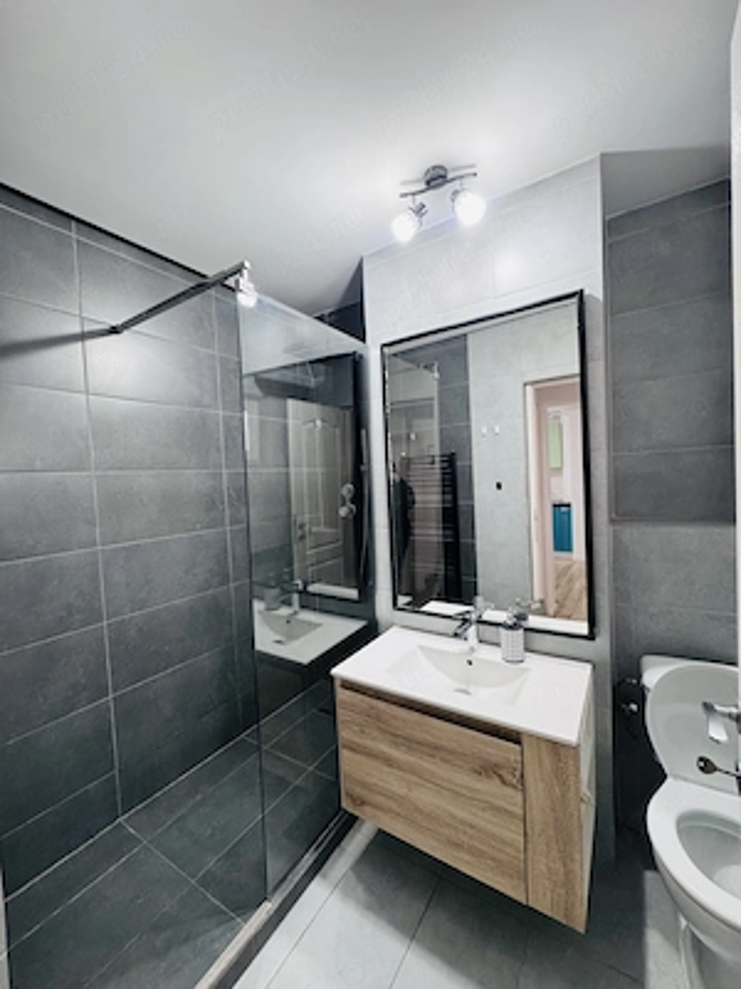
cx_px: 370
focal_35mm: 14
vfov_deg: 102.1
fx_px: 400
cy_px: 494
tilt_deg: -1.9
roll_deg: +2.6
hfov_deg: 85.7
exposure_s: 1/50
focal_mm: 2.22
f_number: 2.2
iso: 320
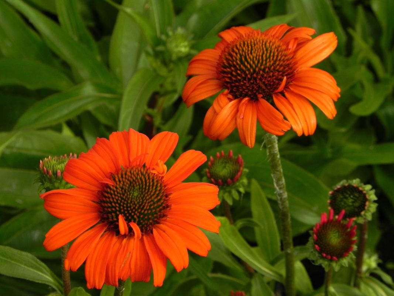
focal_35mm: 184
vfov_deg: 8.1
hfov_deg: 10.7
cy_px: 148
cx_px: 197
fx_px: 2094
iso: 160
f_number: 5
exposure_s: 1/400
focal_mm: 32.7
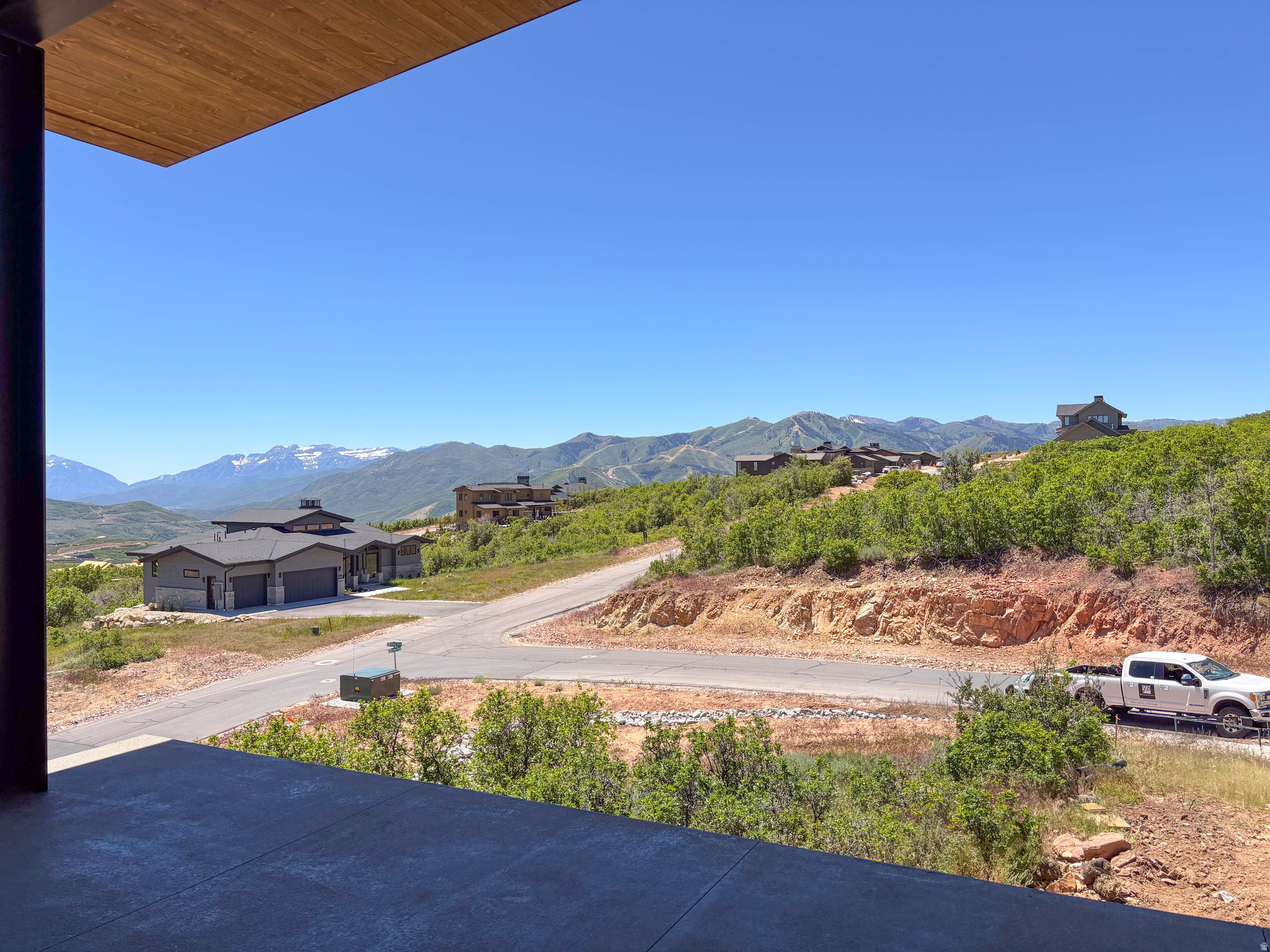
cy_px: 476
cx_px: 635
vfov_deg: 53.1
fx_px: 954
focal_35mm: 26
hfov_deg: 67.3
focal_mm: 5.96
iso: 50
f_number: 1.6
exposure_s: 1/3500
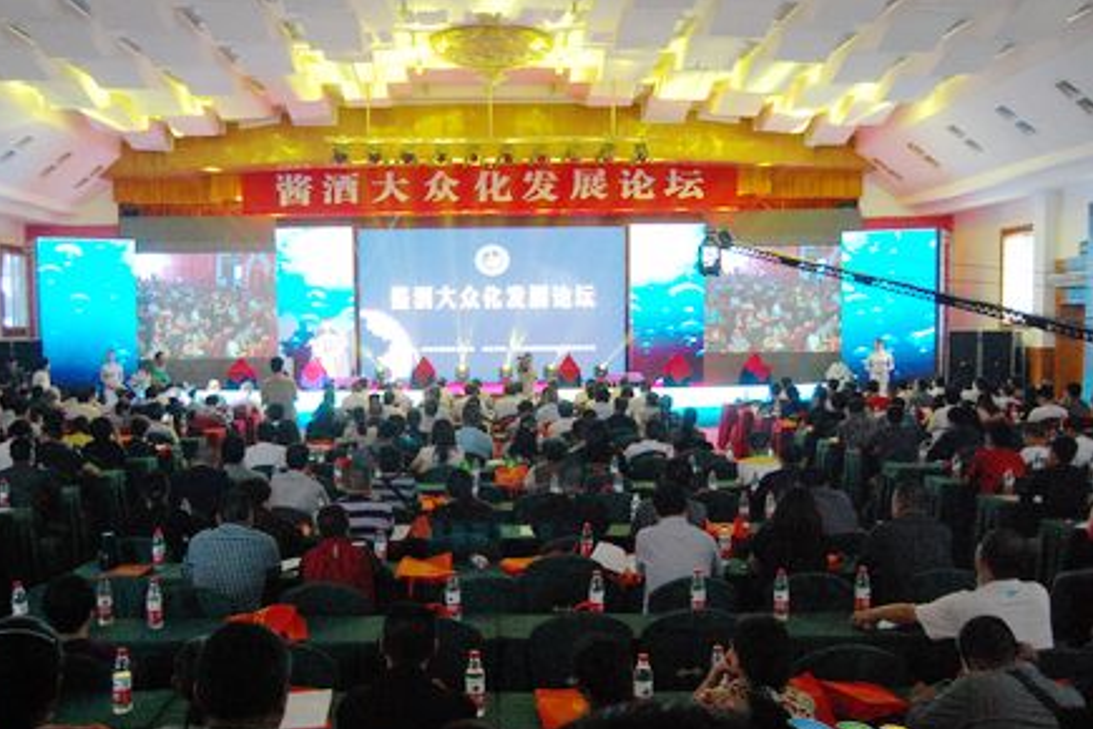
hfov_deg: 48.8
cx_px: 477
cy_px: 412
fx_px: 1201
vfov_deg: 33.7
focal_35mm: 40
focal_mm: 23
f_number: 3.8
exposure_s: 1/50
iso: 1600
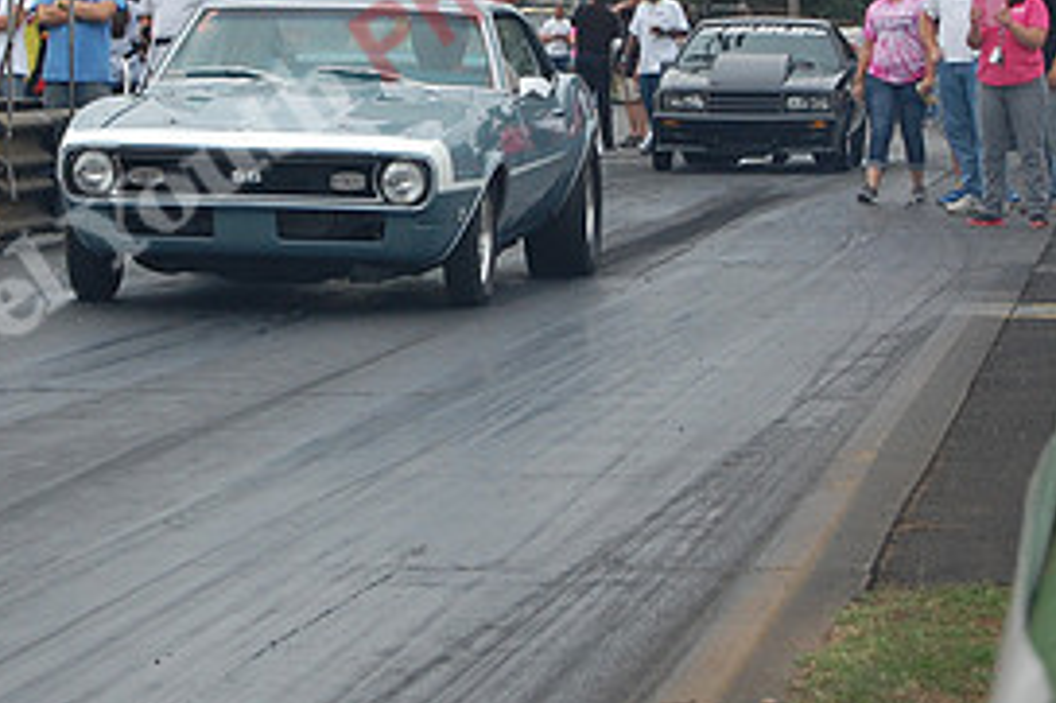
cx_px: 419
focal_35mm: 176
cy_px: 50
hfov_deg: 11.7
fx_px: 5161
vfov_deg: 7.8
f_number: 5.6
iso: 400
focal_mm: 55
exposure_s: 1/1000
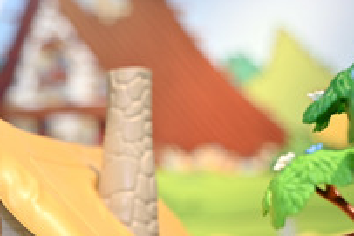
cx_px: 116
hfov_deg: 22.8
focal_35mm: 89
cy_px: 246
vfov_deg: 15.0
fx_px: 874
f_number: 2.8
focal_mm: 40
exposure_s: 1/200
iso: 200
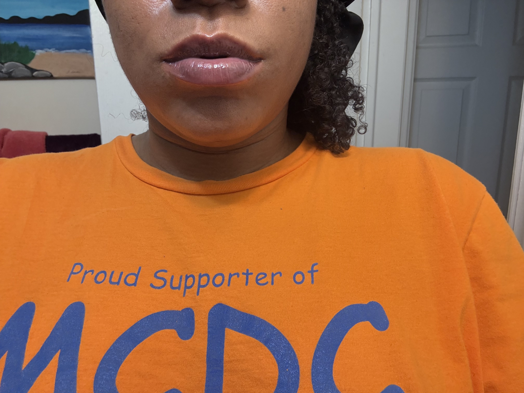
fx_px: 348
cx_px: 262
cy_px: 196
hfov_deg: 73.9
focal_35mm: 23
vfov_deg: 58.9
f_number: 1.9
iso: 250
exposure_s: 1/60
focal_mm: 2.69
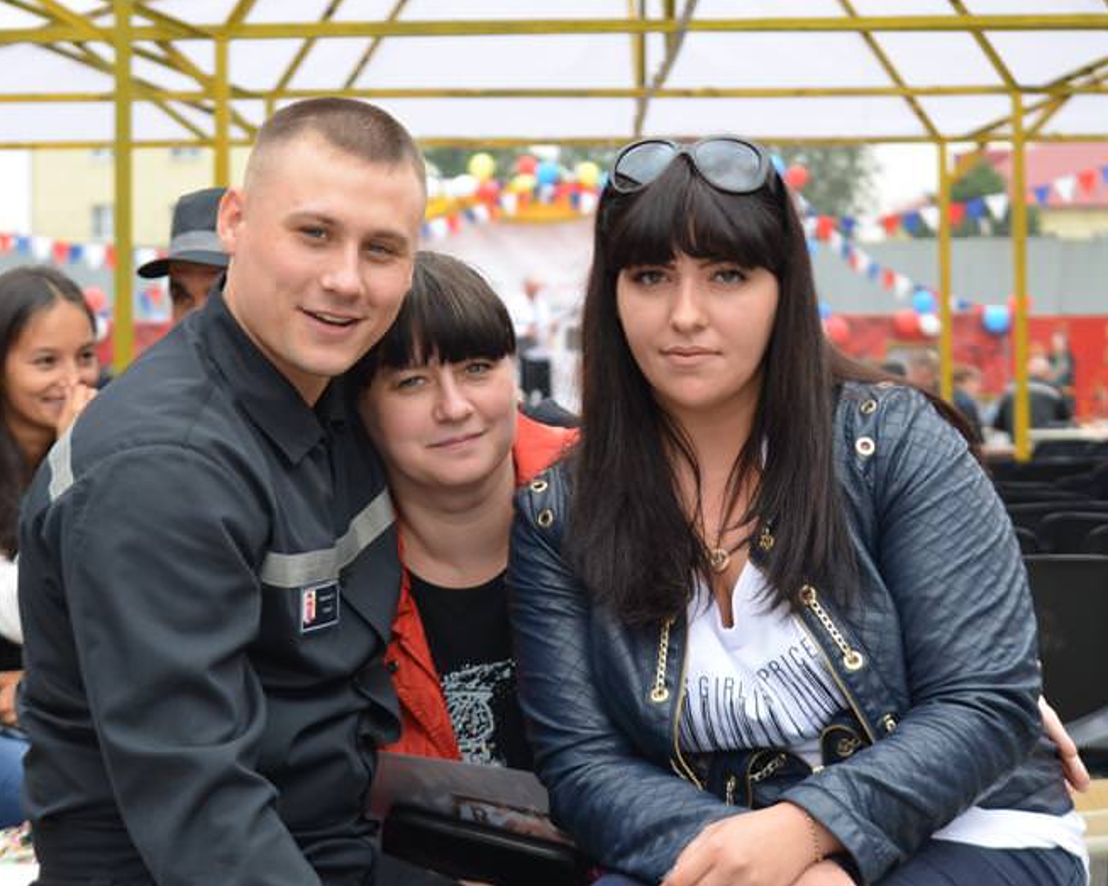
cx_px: 479
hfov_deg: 20.2
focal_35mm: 95
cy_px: 442
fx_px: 3101
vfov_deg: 16.3
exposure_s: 1/125
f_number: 5.6
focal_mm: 55
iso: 200
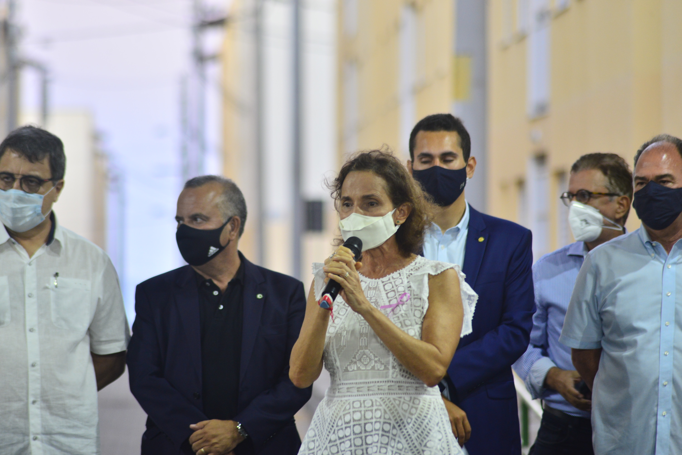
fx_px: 4738
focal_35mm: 250
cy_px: 228
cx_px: 341
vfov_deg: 5.5
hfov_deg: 8.2
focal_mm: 250
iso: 1000
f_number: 5
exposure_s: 1/100
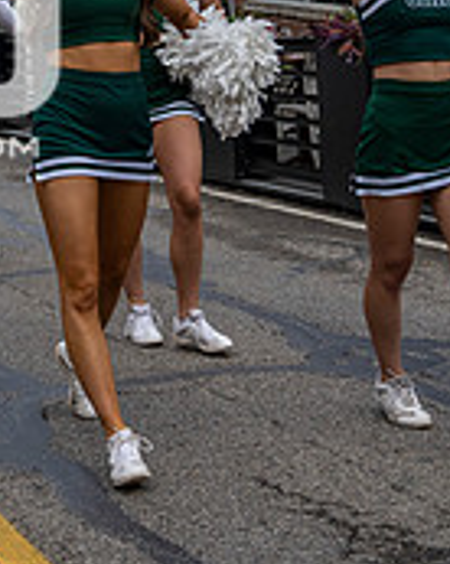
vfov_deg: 18.1
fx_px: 1734
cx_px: -186
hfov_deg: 14.0
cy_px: 31
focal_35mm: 104
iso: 320
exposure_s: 1/1600
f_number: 4
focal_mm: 33
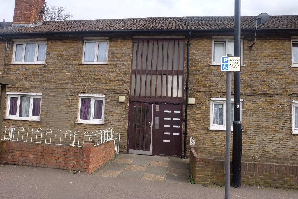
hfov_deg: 73.7
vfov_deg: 53.1
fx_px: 199
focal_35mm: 24
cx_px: 149
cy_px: 100
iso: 200
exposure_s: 1/150
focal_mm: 16
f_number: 9
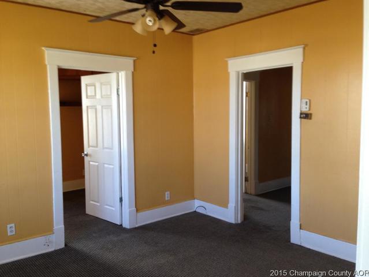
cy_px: 138
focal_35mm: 33
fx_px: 352
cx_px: 184
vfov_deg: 43.0
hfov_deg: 55.3
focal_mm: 4.12
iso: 64
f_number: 2.4
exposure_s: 1/20
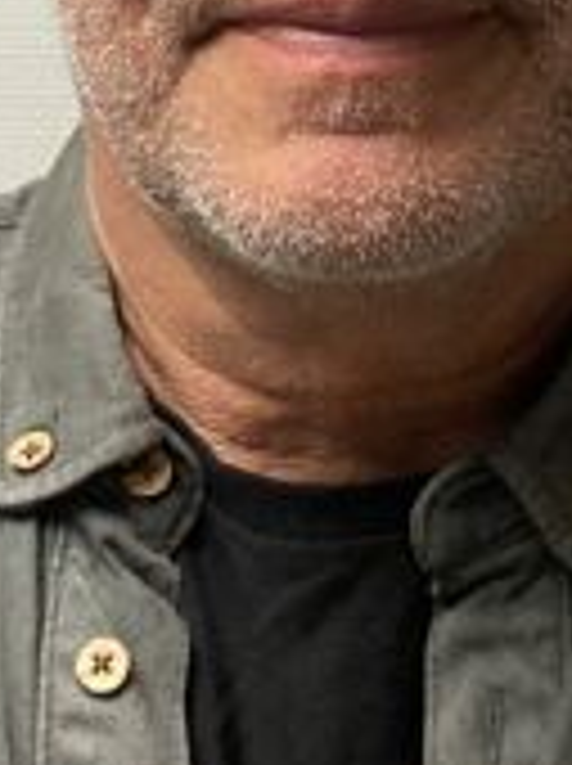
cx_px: 365
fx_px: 2341
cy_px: -122
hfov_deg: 13.9
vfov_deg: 17.8
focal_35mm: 106
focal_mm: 2.71
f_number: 2.2
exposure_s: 1/50
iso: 160
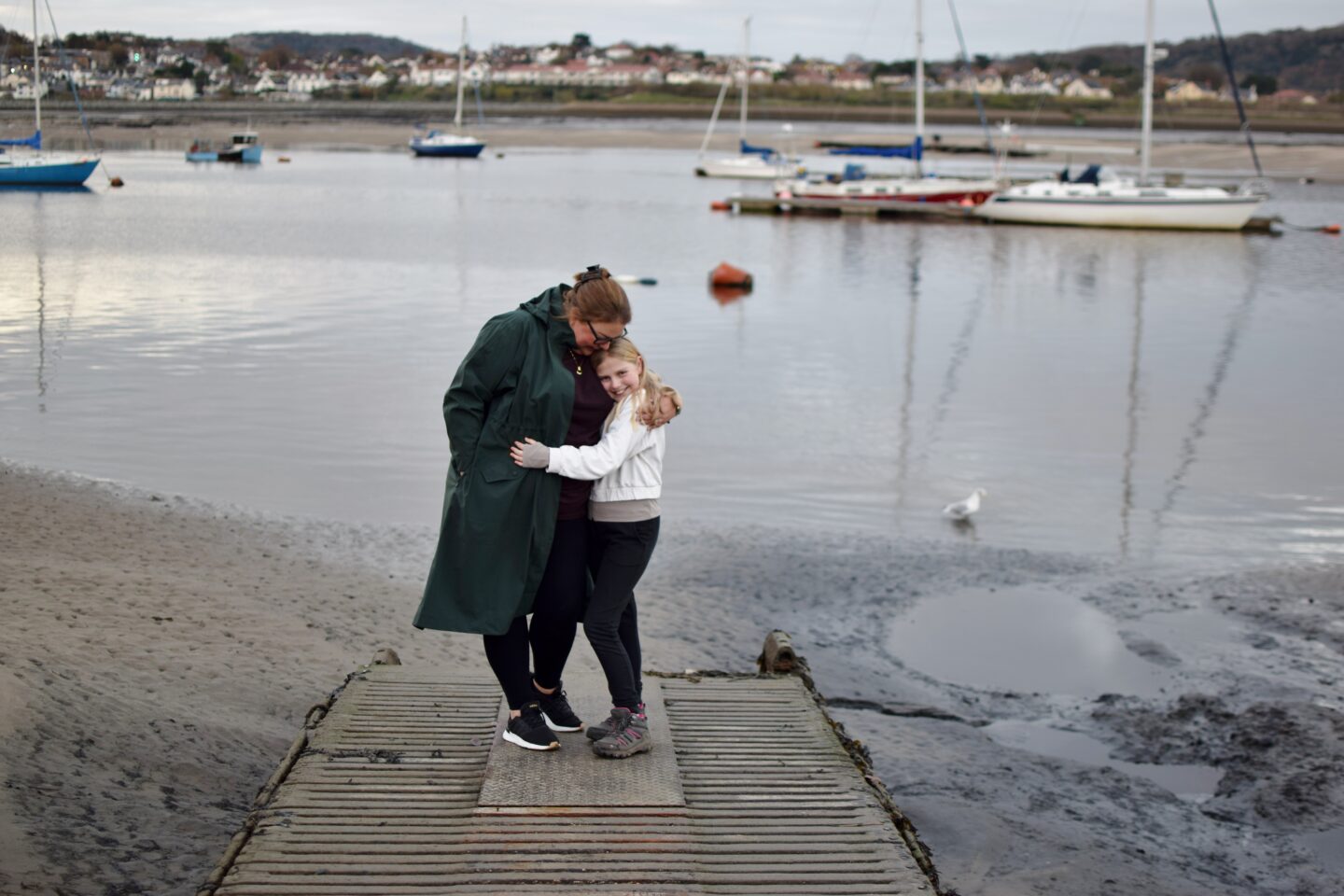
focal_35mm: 52
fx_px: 1960
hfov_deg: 37.9
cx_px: 672
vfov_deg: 25.8
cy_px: 448
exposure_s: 1/125
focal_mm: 35
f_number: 1.8
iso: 100
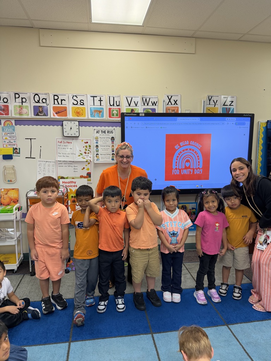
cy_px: 180
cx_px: 136
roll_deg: -0.7
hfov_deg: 56.8
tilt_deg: -8.1
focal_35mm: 24
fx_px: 251
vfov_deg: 71.6
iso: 160
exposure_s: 1/120
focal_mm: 6.76
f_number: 1.78
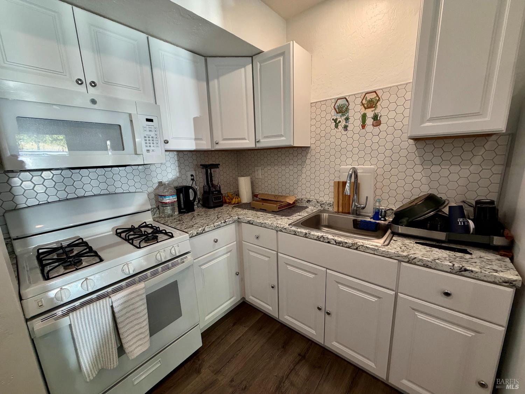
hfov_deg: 102.1
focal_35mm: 14
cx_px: 262
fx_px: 212
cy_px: 197
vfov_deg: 85.7
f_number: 2.2
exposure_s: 1/120
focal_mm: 2.22
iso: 250
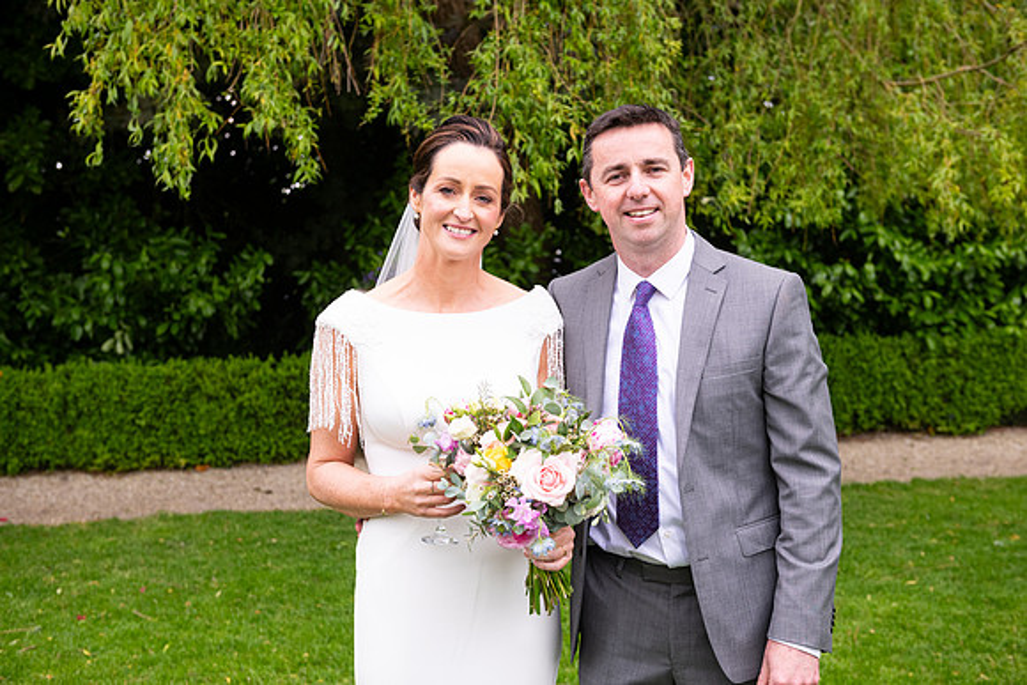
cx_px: 514
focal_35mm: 48
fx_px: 1370
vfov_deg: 28.1
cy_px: 342
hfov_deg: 41.1
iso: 400
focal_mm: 48
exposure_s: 1/200
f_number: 5
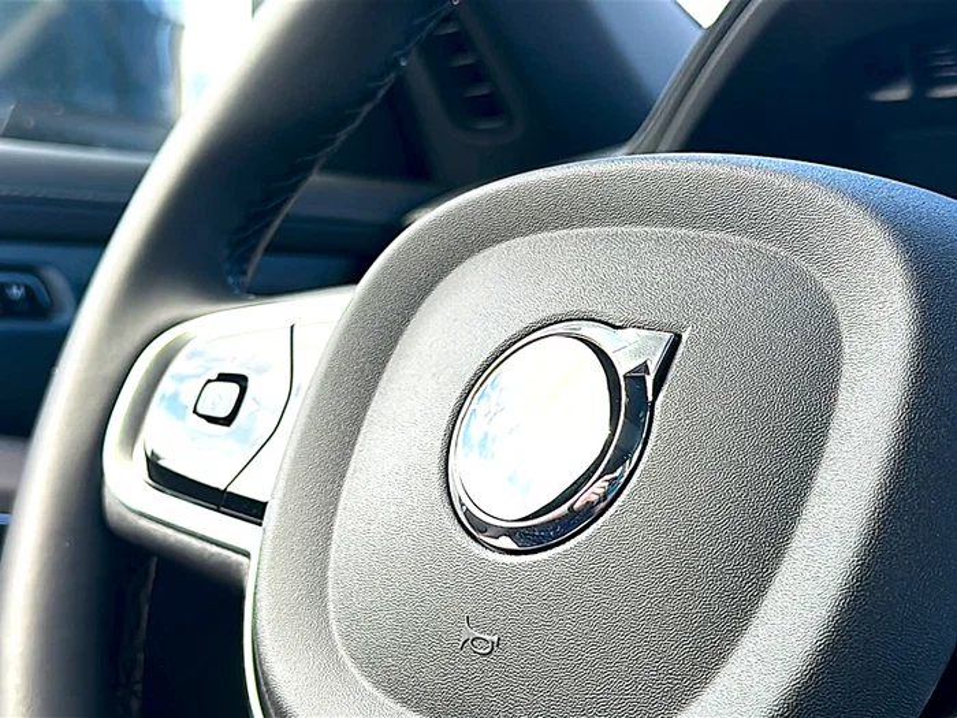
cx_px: 478
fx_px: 1299
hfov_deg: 40.4
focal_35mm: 47
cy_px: 359
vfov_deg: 30.9
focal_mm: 6.86
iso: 80
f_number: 1.78
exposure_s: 1/354
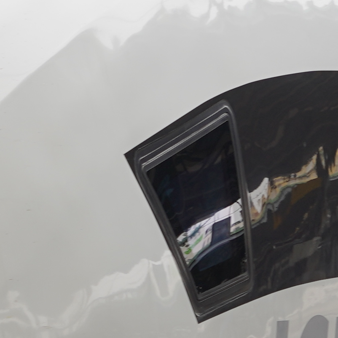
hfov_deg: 5.2
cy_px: 292
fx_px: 3723
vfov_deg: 5.2
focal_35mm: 337
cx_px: 169
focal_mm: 53
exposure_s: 1/100
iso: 100
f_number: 5.6
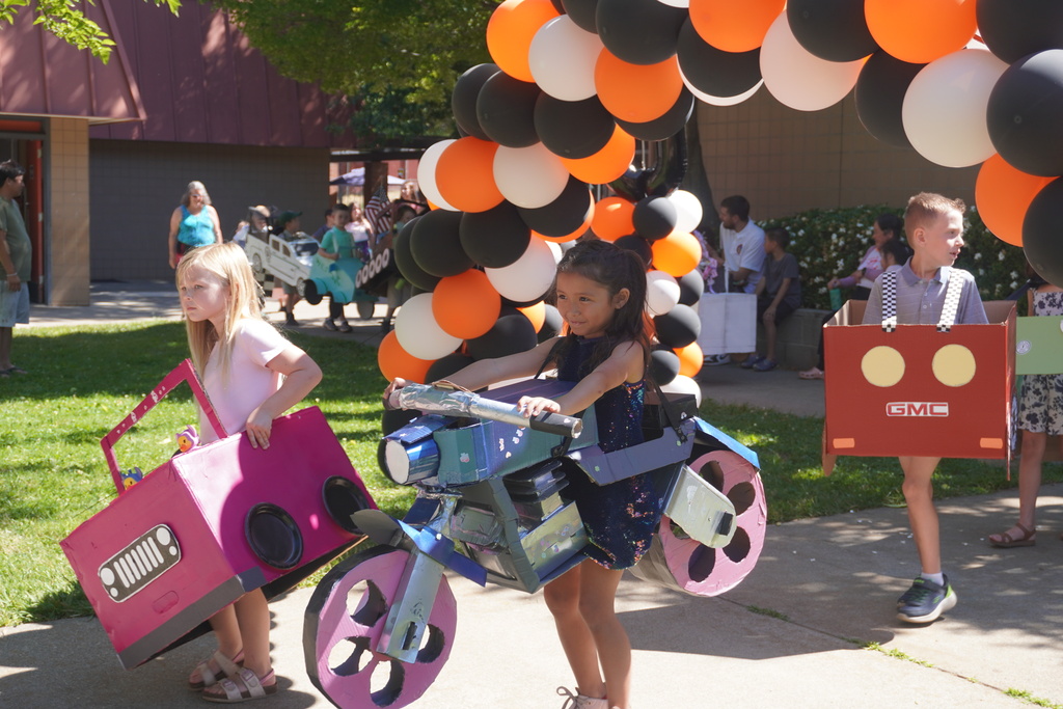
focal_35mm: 52
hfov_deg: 37.8
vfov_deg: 25.8
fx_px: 1550
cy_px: 354
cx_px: 532
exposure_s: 1/160
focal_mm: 35
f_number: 5.6
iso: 100
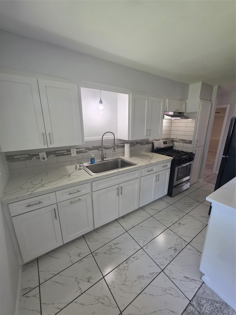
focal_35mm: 13
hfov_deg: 89.9
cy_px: 158
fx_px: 118
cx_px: 118
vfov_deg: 106.2
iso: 160
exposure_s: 1/120
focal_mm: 2.2
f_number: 1.9
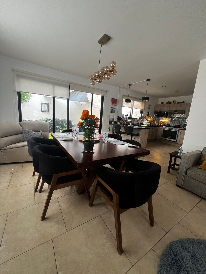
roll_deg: -5.0
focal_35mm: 13
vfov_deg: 106.2
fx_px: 103
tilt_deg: -9.7
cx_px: 103
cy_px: 137
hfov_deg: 89.9
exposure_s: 1/99
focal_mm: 1.57
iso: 125
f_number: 1.8
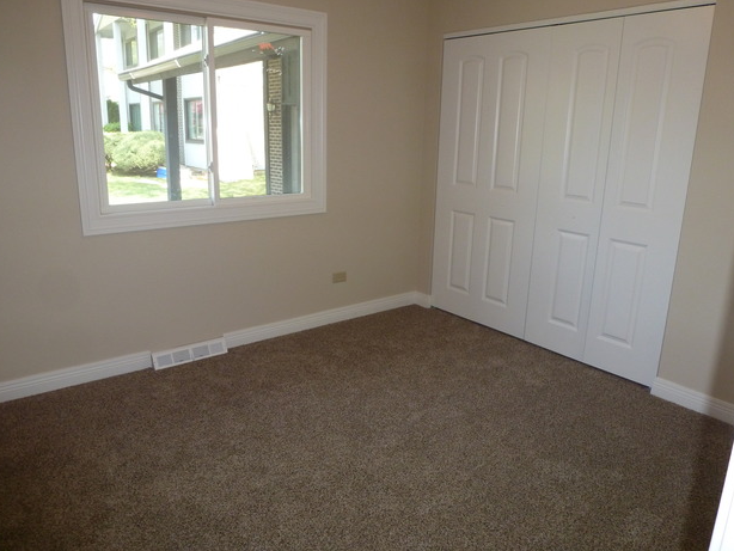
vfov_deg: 54.9
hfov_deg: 69.4
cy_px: 265
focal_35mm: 25
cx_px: 367
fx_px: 530
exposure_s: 1/60
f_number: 3.3
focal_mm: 4.3
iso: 200
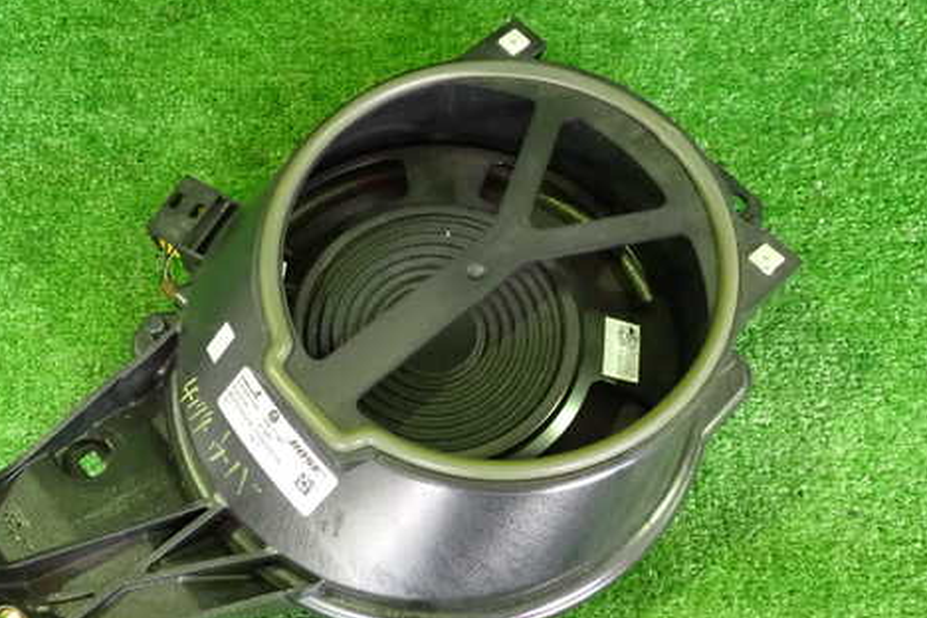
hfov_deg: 48.2
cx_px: 380
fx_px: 1030
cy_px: 372
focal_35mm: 40
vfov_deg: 33.3
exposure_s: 1/50
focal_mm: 5.4
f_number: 2.3
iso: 1250
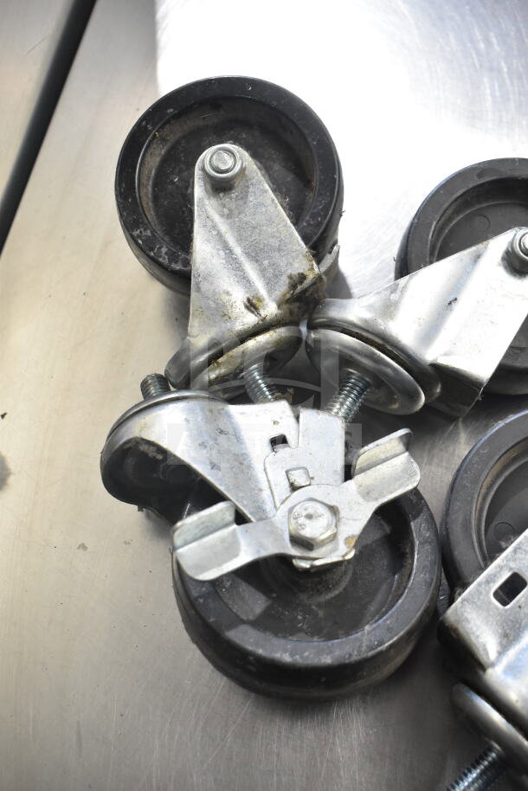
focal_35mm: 44
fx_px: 956
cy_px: 396
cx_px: 264
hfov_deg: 30.9
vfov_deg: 44.9
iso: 1600
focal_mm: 29
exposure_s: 1/100
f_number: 5
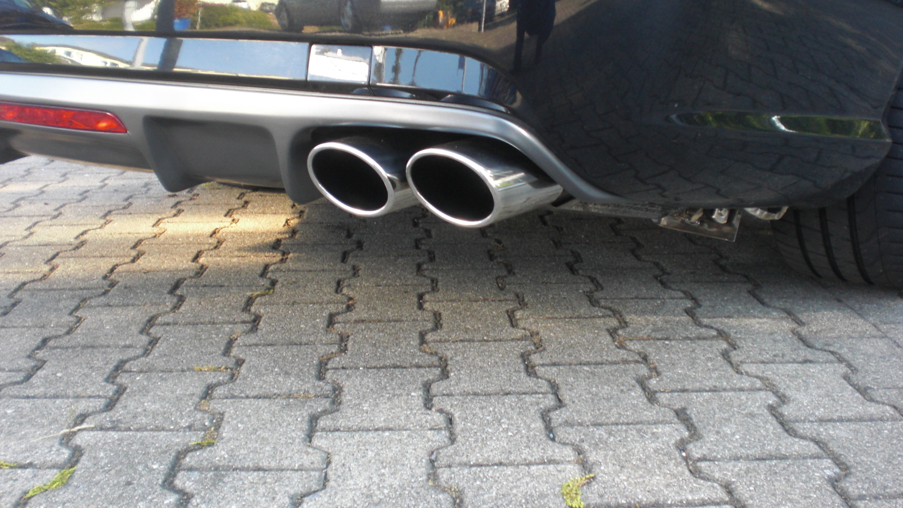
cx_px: 455
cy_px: 223
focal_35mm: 42
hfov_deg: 48.4
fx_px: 1006
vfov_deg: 28.3
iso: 100
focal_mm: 6.3
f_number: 3.1
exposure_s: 1/80
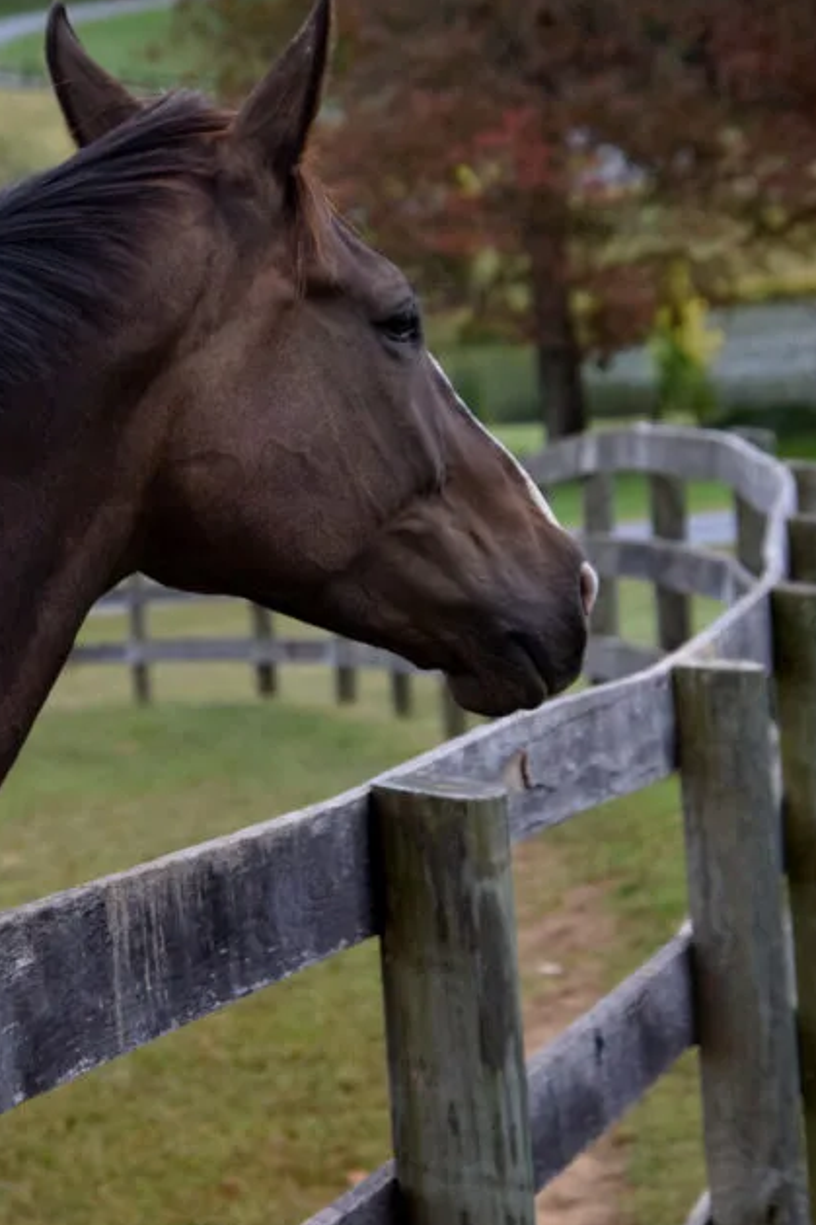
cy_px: 397
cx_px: 318
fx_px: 5817
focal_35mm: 171
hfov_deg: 8.0
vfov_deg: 12.0
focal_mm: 70
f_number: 4.5
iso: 560
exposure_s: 1/1000
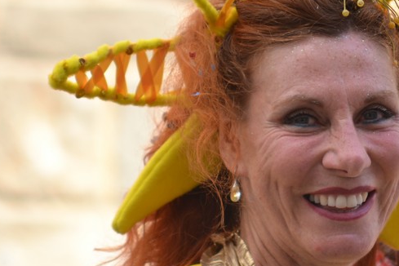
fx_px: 5220
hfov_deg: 4.4
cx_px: 301
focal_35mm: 471
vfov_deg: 2.9
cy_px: 145
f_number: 2.8
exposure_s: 1/400
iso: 100
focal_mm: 150
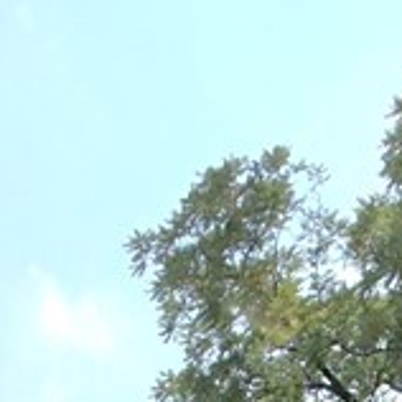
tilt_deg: +5.6
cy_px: 852
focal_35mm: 80
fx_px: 1051
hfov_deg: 20.9
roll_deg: -0.9
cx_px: -8
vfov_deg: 15.8
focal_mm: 2.22
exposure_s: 1/5618
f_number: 2.2
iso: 16
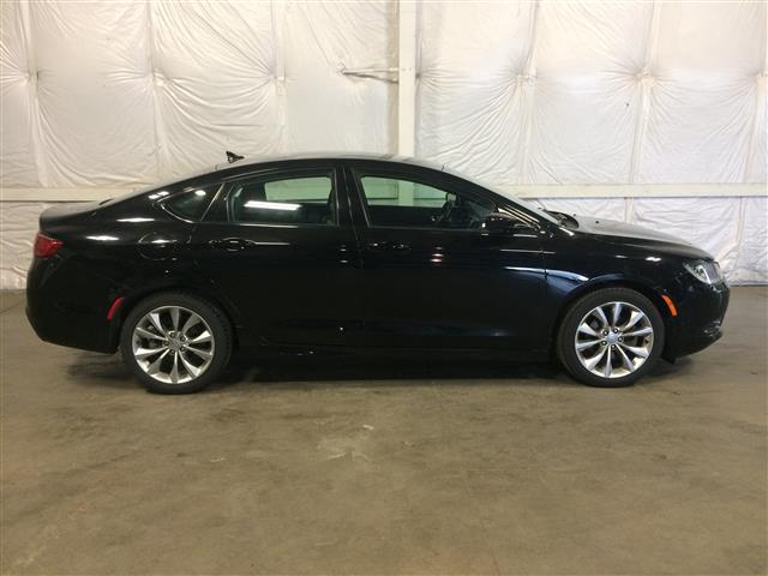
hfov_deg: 61.7
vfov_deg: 48.2
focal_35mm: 29
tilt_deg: -13.2
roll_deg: +0.2
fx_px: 643
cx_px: 384
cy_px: 288
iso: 64
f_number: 2.2
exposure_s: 1/30
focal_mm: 4.15
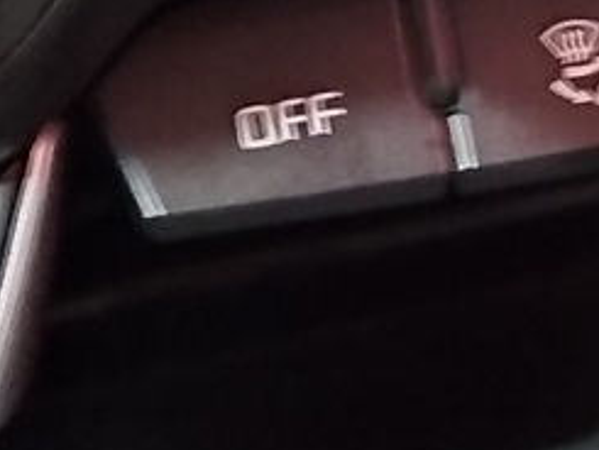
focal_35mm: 147
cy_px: -149
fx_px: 2545
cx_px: 523
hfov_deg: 13.3
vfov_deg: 9.9
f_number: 1.89
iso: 7400
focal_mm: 5.95
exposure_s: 1/14.3
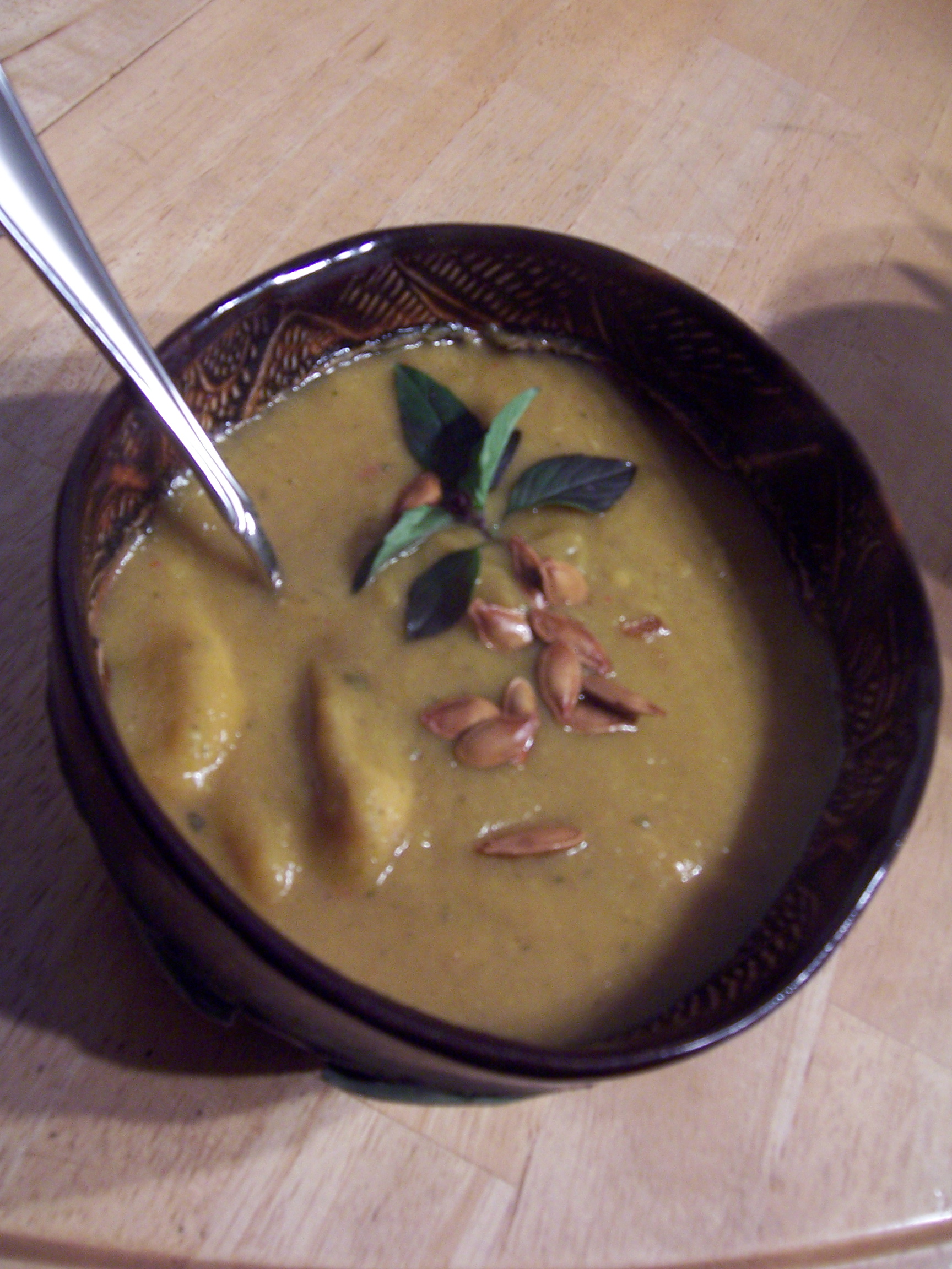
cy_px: 634
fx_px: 1210
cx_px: 476
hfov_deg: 42.9
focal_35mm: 33
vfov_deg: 55.4
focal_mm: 5.5
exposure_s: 1/8
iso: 140
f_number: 3.4
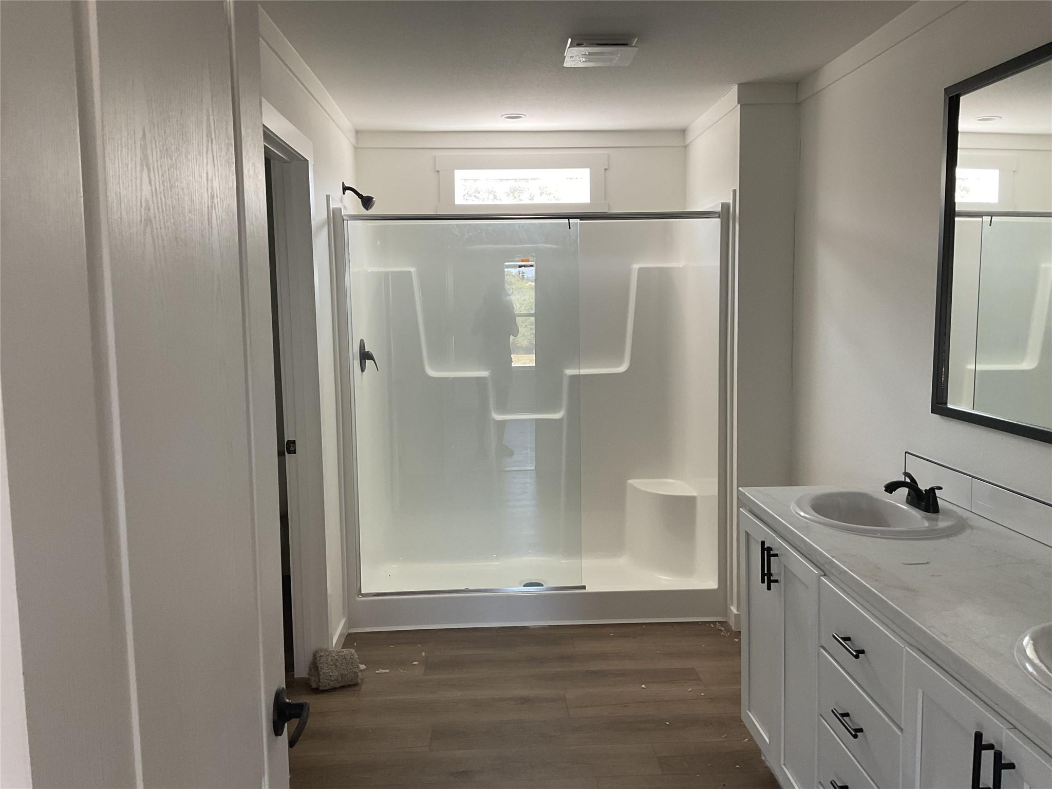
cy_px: 394
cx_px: 526
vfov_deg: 48.2
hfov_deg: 61.7
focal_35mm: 29
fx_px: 881
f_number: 1.8
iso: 50
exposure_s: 1/60
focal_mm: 3
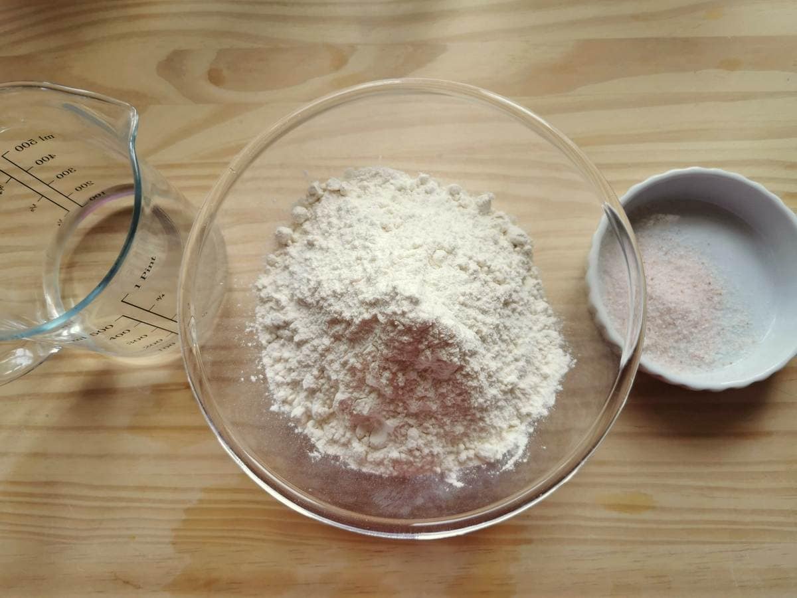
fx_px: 622
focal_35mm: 27
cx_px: 398
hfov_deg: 65.3
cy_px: 299
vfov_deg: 51.4
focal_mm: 5.56
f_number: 1.6
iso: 50
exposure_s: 1/158
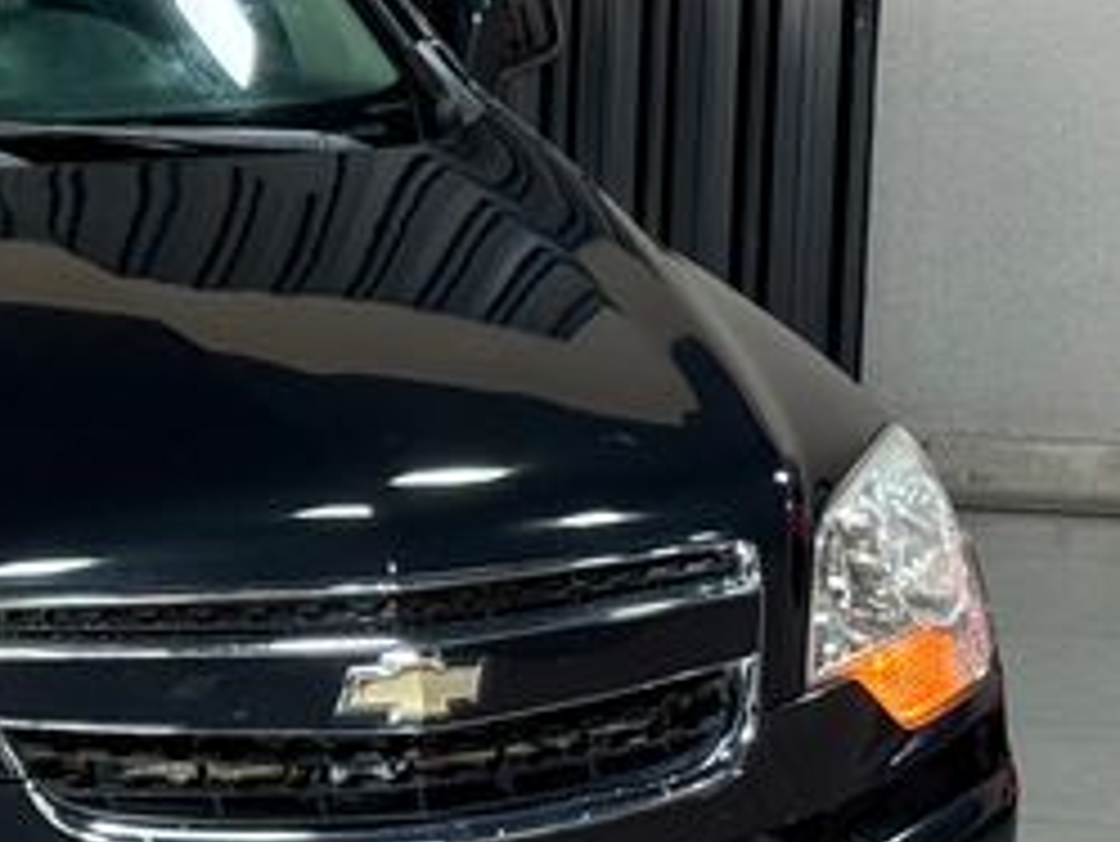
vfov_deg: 9.5
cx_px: -247
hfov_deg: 12.3
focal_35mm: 156
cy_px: 392
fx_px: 5050
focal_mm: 6.76
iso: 200
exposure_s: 1/40
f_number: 1.78
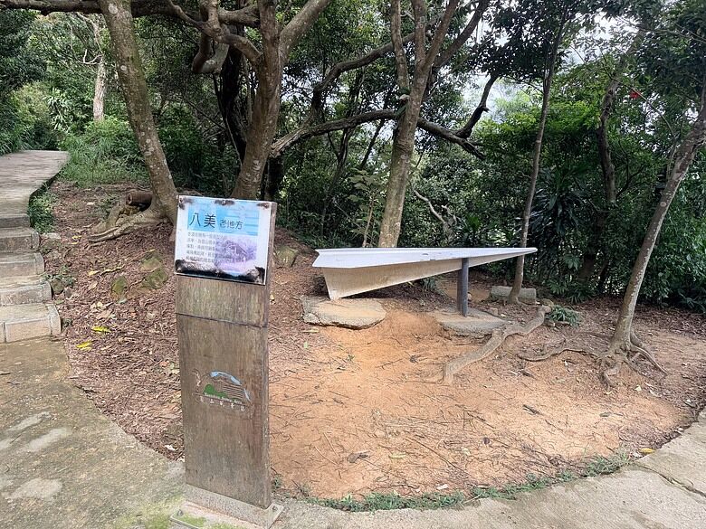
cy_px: 264
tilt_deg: -10.8
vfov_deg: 56.8
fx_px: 489
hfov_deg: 71.6
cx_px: 353
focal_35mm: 24
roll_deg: -1.3
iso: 80
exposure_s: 1/344
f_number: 1.78
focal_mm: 6.76
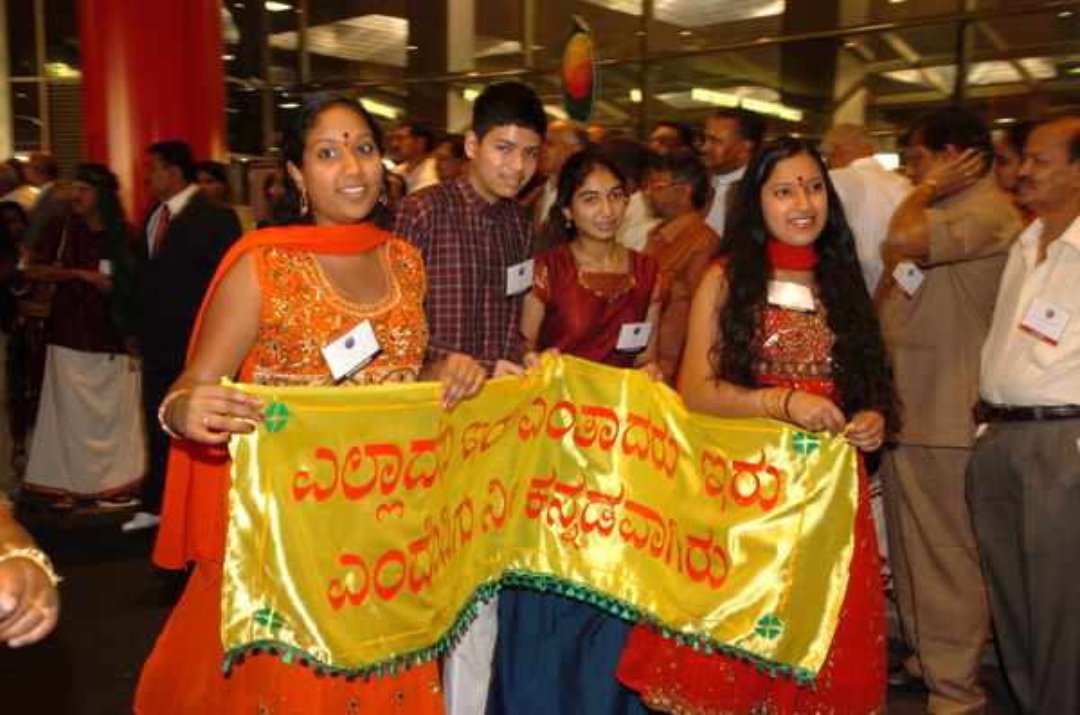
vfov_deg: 38.2
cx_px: 540
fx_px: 1033
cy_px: 358
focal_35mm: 34
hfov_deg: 55.2
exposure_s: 1/30
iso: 400
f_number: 3.5
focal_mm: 23
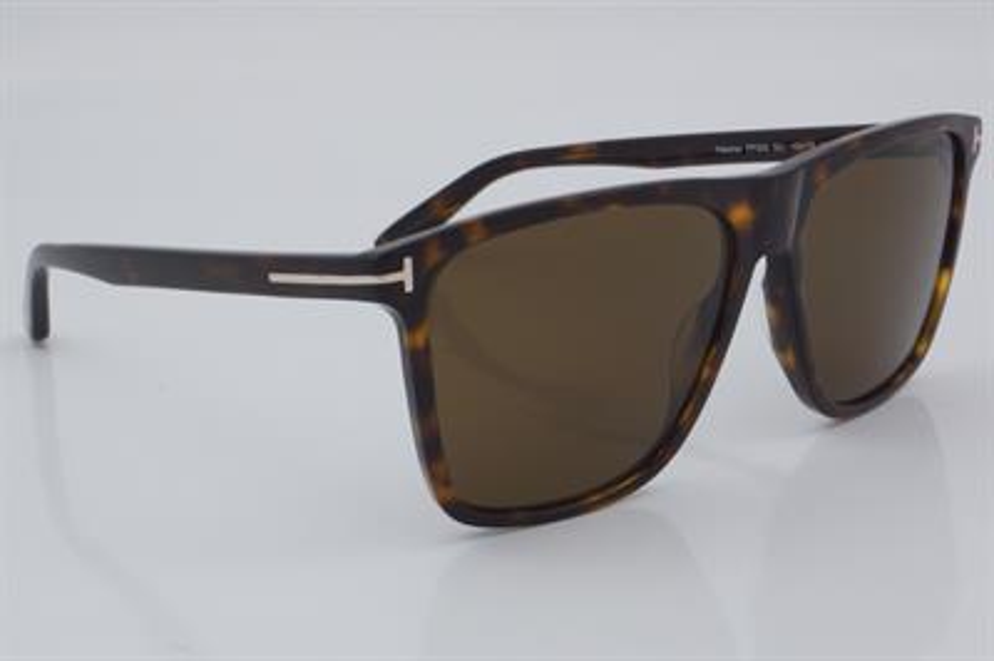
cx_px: 497
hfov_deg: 27.0
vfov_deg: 18.2
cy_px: 330
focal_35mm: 75
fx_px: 2069
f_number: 32
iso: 100
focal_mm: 50
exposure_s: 1/4
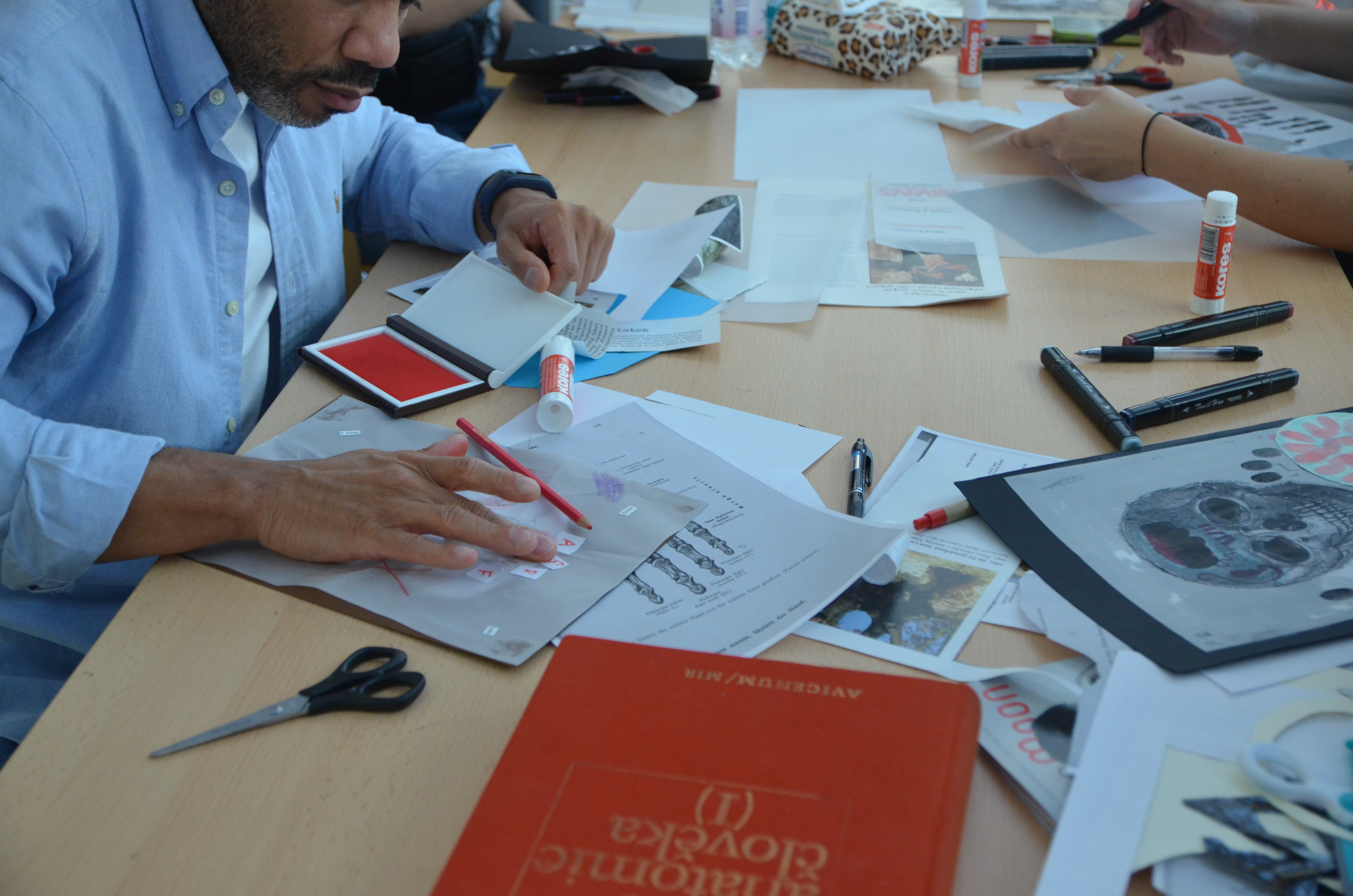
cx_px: 676
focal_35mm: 46
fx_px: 1744
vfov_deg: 28.8
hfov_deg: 42.4
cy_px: 448
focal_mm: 31
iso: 1250
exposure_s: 1/200
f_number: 2.8
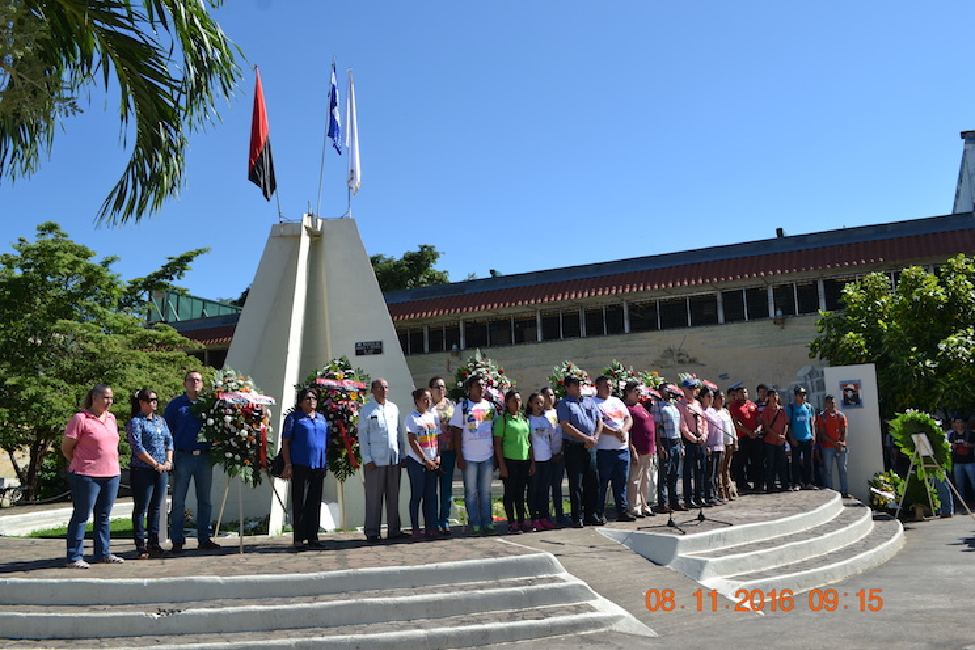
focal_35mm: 30
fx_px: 812
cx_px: 488
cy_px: 325
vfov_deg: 43.6
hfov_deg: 61.9
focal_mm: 20
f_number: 8
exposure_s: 1/250
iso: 100
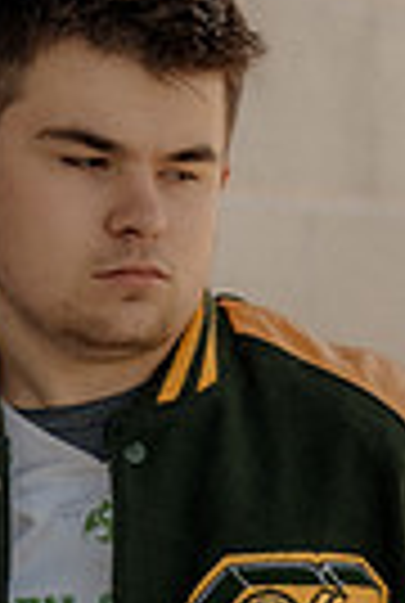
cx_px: 112
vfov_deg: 8.1
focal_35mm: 251
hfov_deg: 5.5
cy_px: 724
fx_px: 4214
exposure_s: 1/4000
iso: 400
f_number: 1.4
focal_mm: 50
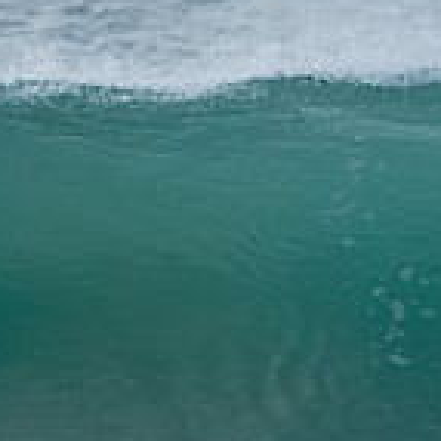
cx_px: 188
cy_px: 507
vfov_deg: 0.7
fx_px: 37360
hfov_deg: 0.7
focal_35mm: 2592
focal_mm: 500
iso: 180
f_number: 5.6
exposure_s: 1/800
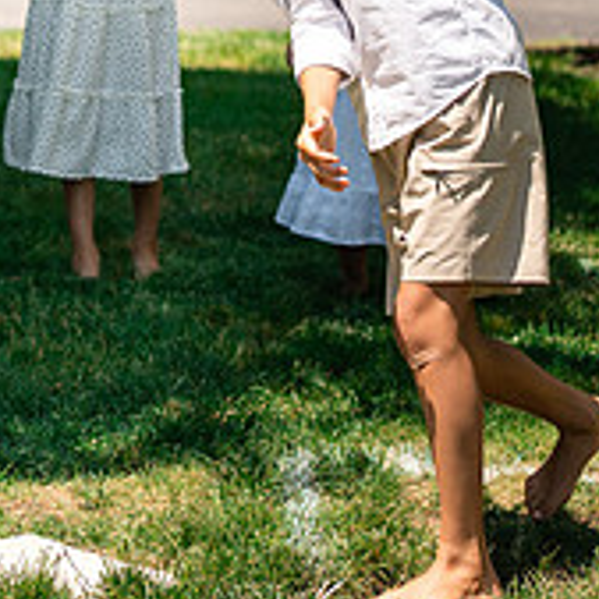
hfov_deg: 7.0
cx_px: 85
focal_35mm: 248
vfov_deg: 7.0
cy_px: -58
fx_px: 4855
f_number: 3.5
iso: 320
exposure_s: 1/3200
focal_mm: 85
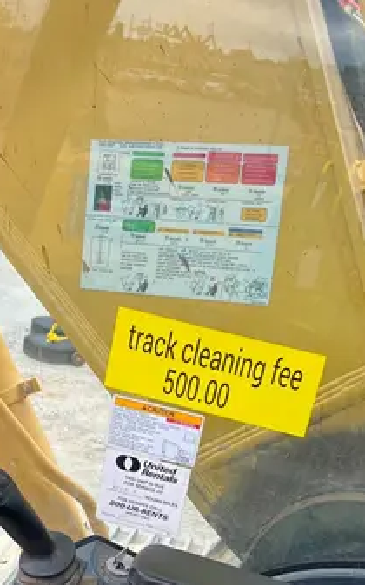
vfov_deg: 32.4
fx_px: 957
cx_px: 83
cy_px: 525
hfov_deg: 21.4
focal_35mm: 60
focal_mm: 5.1
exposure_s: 1/220
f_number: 1.6
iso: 40
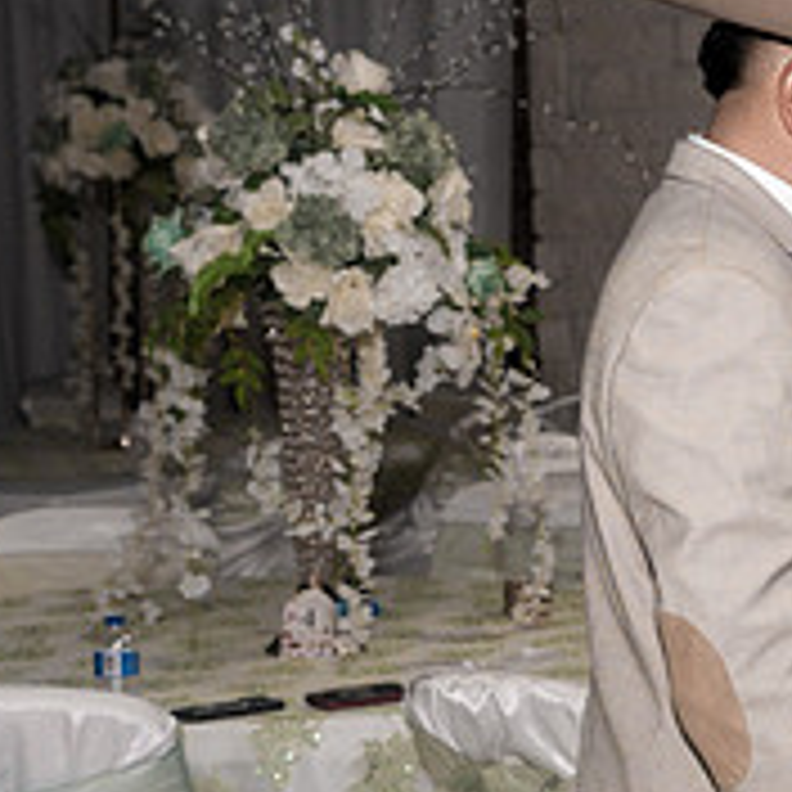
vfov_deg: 17.7
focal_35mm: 98
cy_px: 560
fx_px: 2537
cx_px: 986
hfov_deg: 16.9
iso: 2000
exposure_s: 1/250
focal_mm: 35
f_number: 4
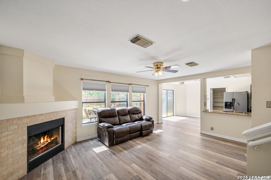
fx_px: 105
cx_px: 136
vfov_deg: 81.2
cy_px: 90
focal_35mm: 14
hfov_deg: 104.3
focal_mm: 14
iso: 250
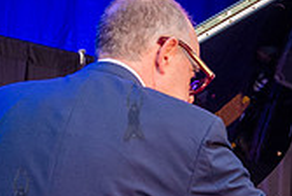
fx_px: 1877
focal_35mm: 231
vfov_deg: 6.0
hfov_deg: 8.7
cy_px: 191
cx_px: 441
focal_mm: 52
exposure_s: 1/400
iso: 2500
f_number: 4
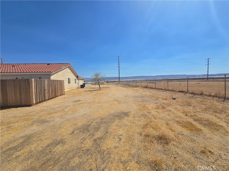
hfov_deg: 106.2
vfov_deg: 89.9
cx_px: 114
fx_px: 86
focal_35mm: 13
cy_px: 86
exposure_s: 1/3707
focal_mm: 2.2
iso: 50
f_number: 2.2
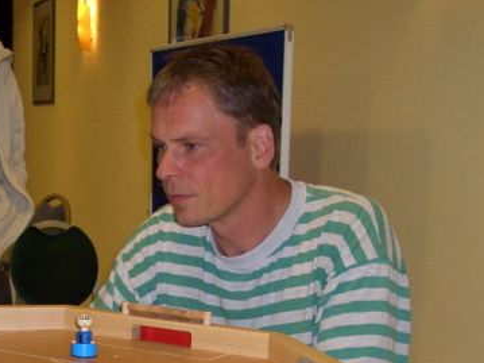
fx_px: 1090
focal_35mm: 78
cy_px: 339
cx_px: 69
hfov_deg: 24.5
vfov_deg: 18.5
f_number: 2.6
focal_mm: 5.8
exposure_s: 1/60
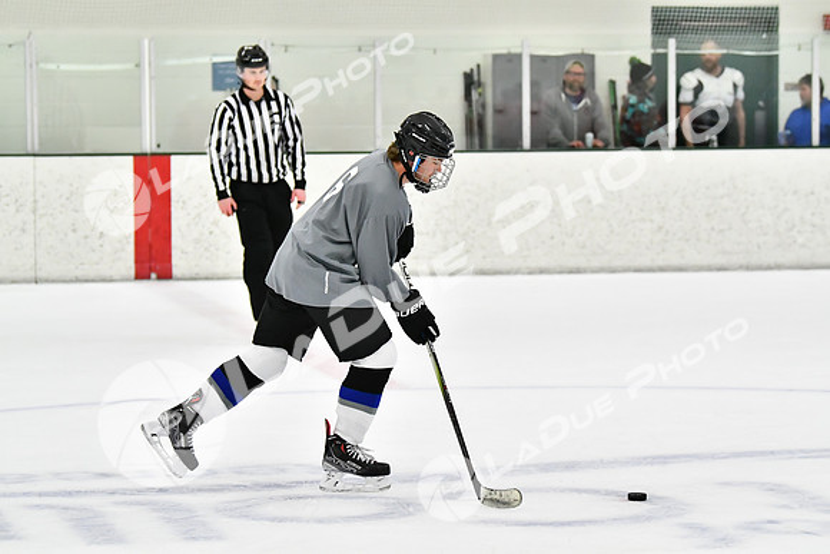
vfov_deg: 9.6
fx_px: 3286
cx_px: 415
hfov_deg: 14.4
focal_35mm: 142
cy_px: 277
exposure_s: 1/1250
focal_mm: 95
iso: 5000
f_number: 2.8
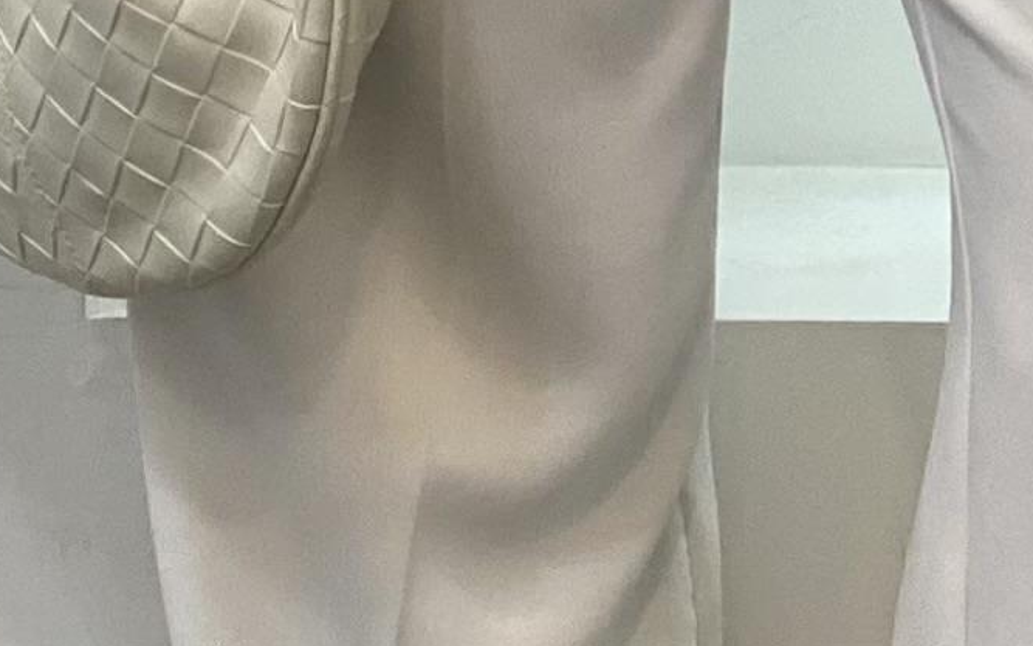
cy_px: -864
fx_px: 9150
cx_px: 551
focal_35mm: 325
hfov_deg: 6.5
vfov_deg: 4.0
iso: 64
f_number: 2
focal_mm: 6
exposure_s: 1/100
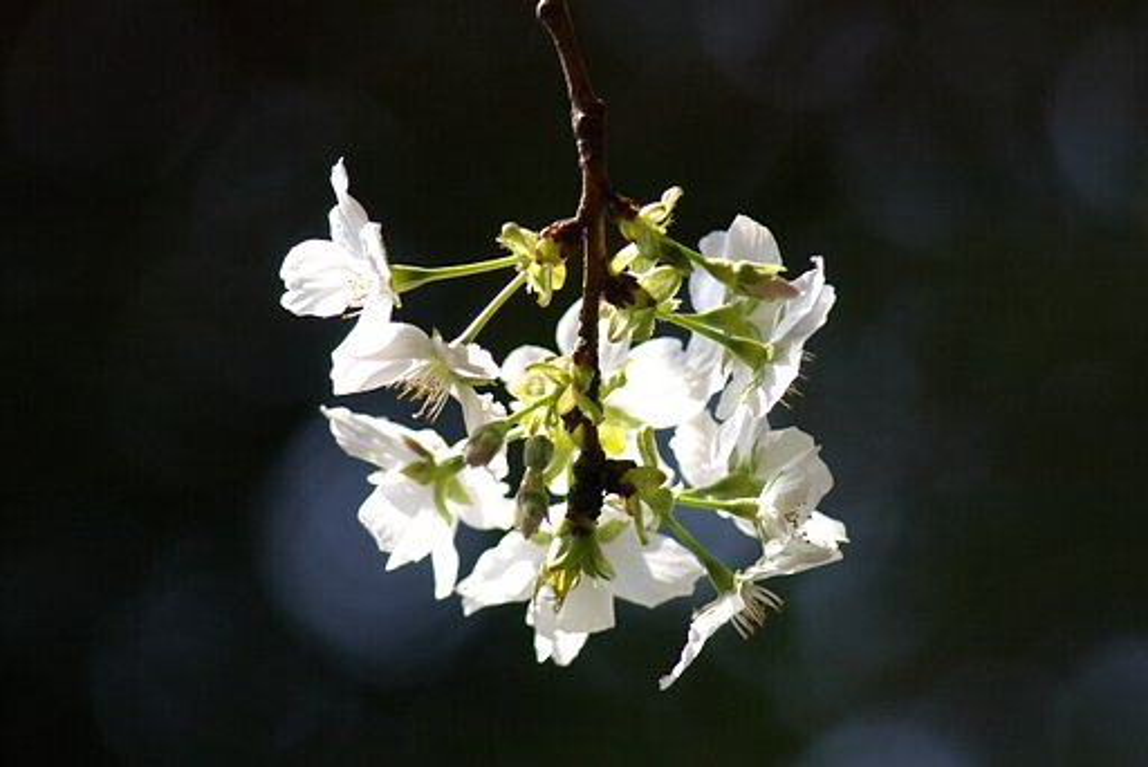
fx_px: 10529
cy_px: 384
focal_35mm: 330
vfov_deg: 4.2
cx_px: 574
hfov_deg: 6.2
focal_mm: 220
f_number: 5.6
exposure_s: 1/1000
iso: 200
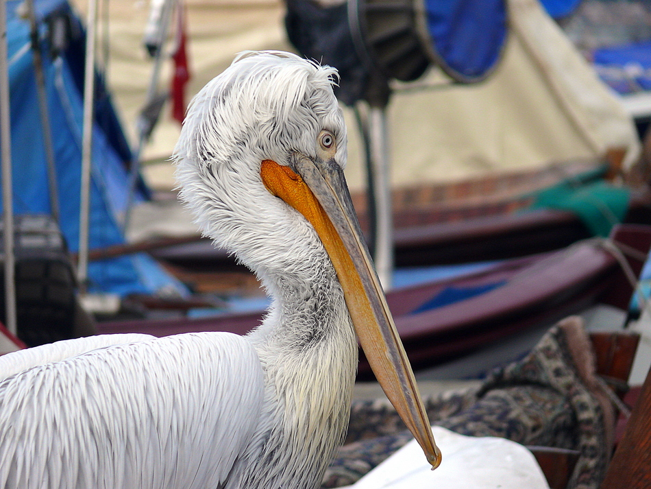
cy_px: 244
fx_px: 6998
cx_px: 326
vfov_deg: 4.0
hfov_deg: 5.3
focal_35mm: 372
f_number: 3.7
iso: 100
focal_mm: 78.7
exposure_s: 1/500
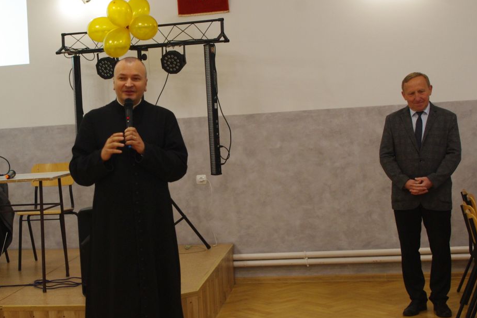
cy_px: 167
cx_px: 131
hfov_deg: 29.3
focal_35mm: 68
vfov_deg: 20.0
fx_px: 901
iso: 800
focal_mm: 26.25
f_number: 5.6
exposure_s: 1/45
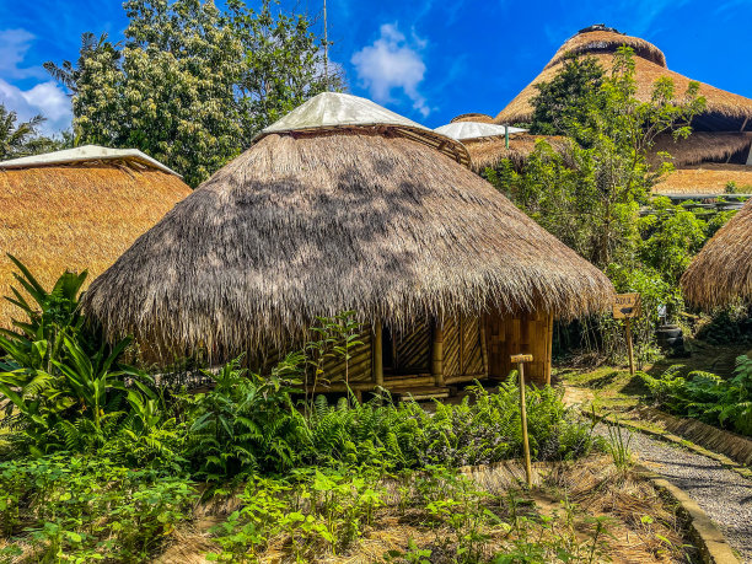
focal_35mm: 26
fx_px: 565
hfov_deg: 67.3
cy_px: 282
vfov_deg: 53.1
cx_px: 376
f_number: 1.6
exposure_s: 1/2200
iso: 32
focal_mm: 4.2
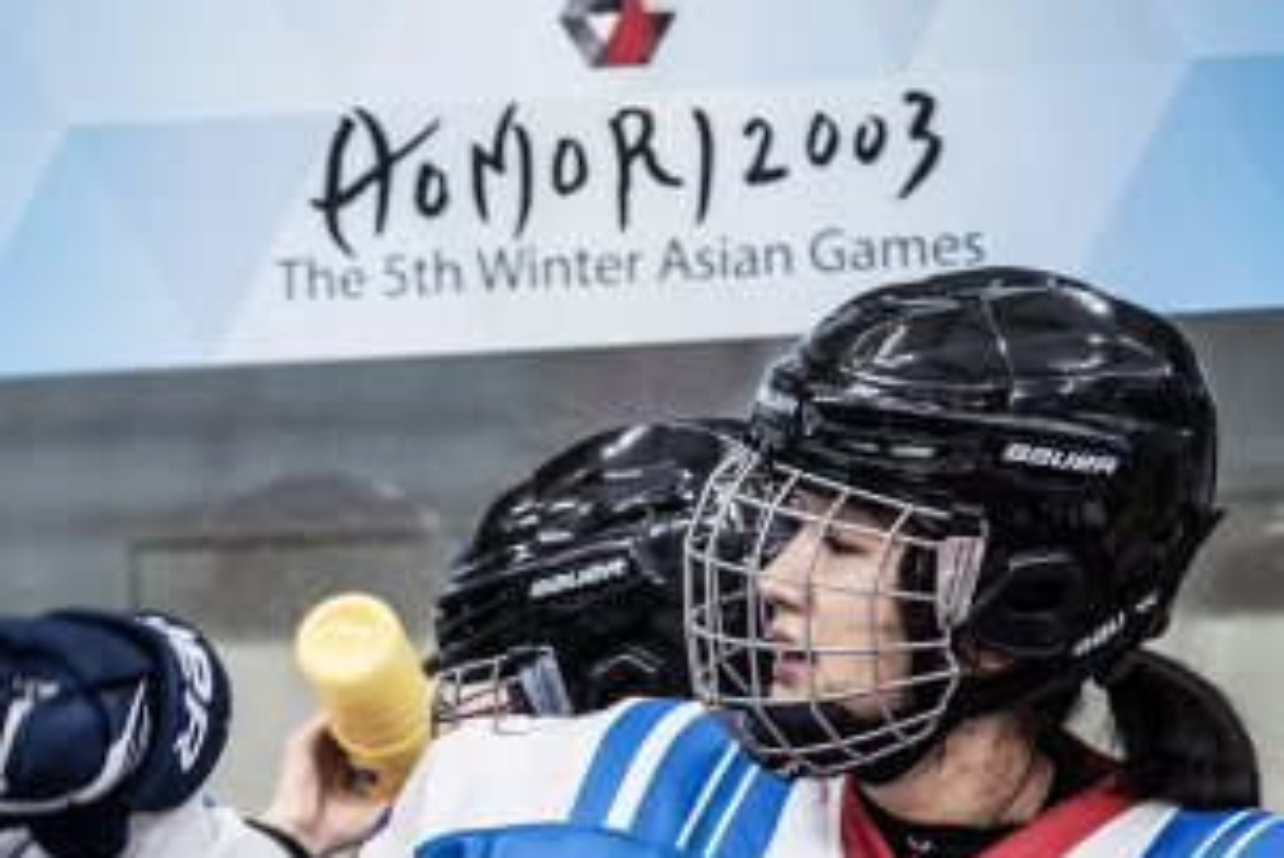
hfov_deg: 7.9
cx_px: 89
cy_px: 913
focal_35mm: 261
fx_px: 9313
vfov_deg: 5.3
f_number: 5
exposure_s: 1/250
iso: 3200
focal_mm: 122
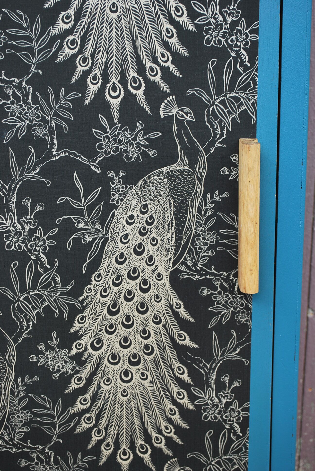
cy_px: 236
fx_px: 824
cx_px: 158
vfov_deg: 31.9
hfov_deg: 21.6
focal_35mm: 63
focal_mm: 42
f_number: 5.3
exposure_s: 1/100
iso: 200
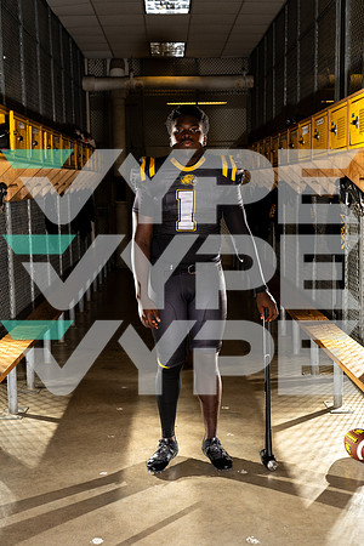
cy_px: 273
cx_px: 182
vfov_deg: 44.5
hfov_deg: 30.5
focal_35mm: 44
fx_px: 667
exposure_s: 1/250
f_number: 5.6
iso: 200
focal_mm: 44
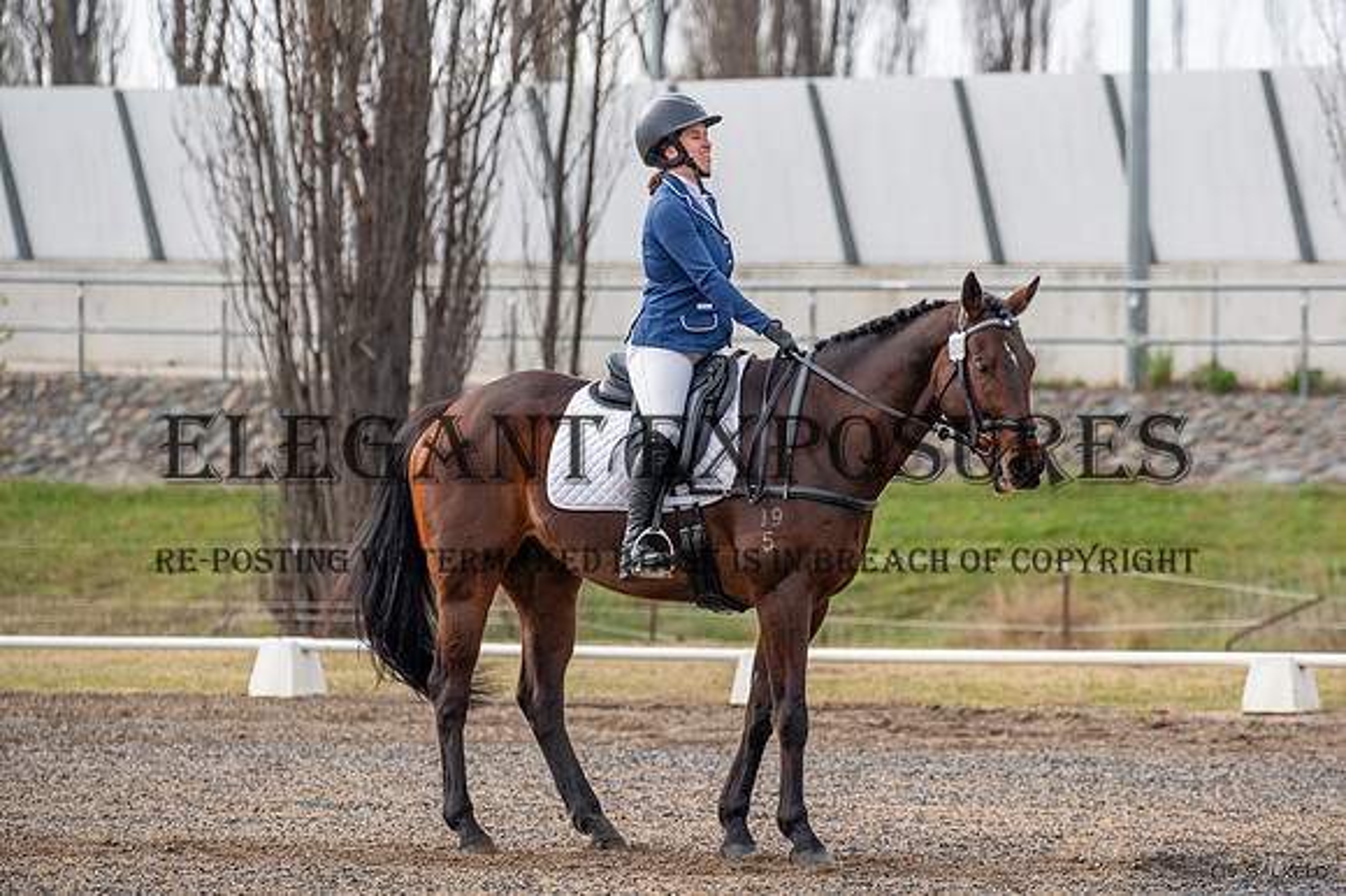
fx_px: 7053
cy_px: 386
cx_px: 792
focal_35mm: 189
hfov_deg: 10.9
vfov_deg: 7.3
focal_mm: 155
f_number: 3.5
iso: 200
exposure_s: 1/1600
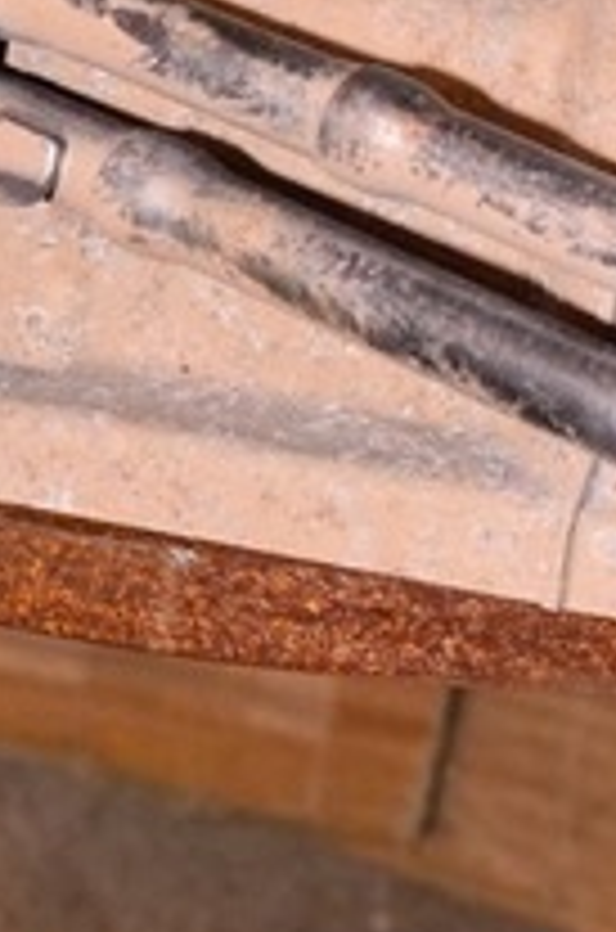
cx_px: 1050
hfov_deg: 9.1
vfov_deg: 13.8
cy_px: -153
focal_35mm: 145
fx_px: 3740
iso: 1600
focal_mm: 26
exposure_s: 1/160
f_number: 8
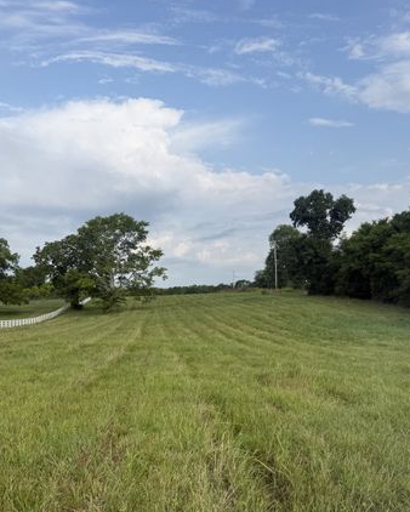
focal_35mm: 37
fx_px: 561
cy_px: 304
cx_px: 177
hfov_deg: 40.1
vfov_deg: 48.8
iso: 80
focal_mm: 6.76
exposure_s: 1/4167
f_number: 1.78
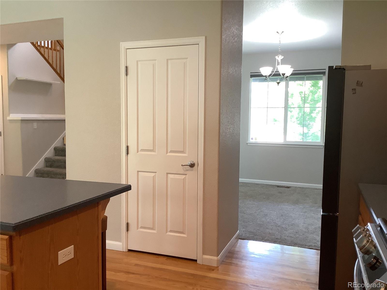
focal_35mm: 31
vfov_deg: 45.4
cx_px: 194
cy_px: 145
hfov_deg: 58.4
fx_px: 347
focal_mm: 3.3
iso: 125
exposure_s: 1/60
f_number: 2.4
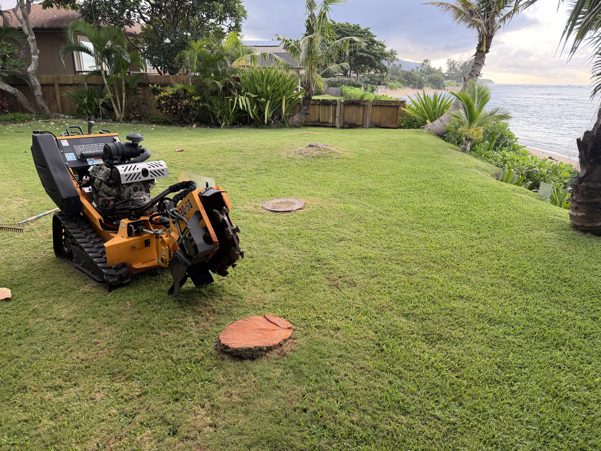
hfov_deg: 71.6
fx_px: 417
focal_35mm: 24
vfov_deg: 56.8
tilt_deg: -16.6
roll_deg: -1.4
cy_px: 226
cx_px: 300
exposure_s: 1/476
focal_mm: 6.76
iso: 100
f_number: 1.78
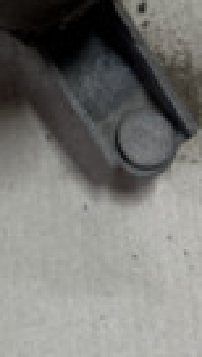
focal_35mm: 92
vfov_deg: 20.5
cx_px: -58
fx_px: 872
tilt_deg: -60.0
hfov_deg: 12.8
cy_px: -142
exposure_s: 1/60
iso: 320
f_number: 1.78
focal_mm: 6.76
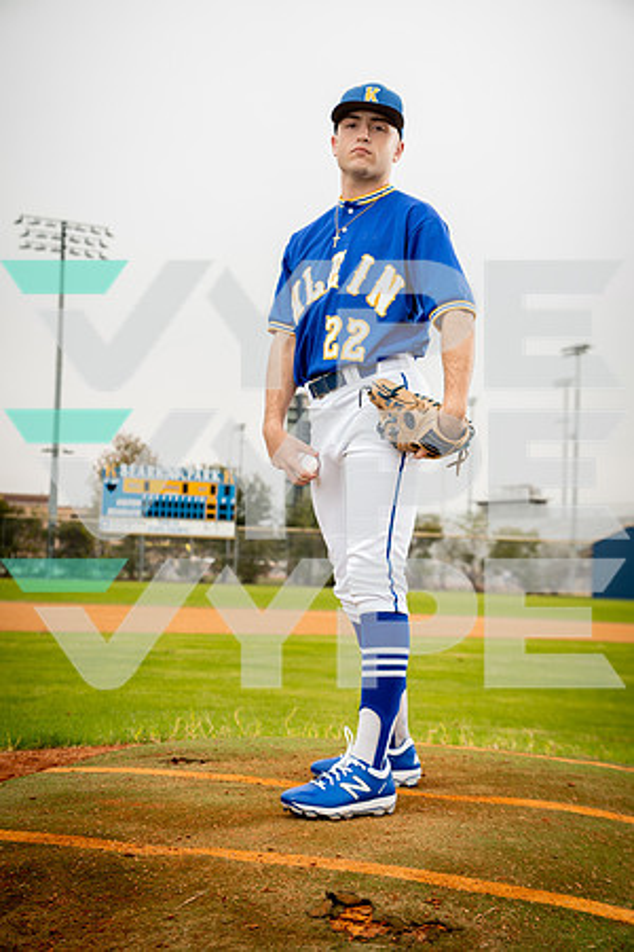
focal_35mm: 54
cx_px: 317
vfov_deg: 36.9
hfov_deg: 25.1
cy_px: 476
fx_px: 1426
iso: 200
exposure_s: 1/250
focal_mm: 54
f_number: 4
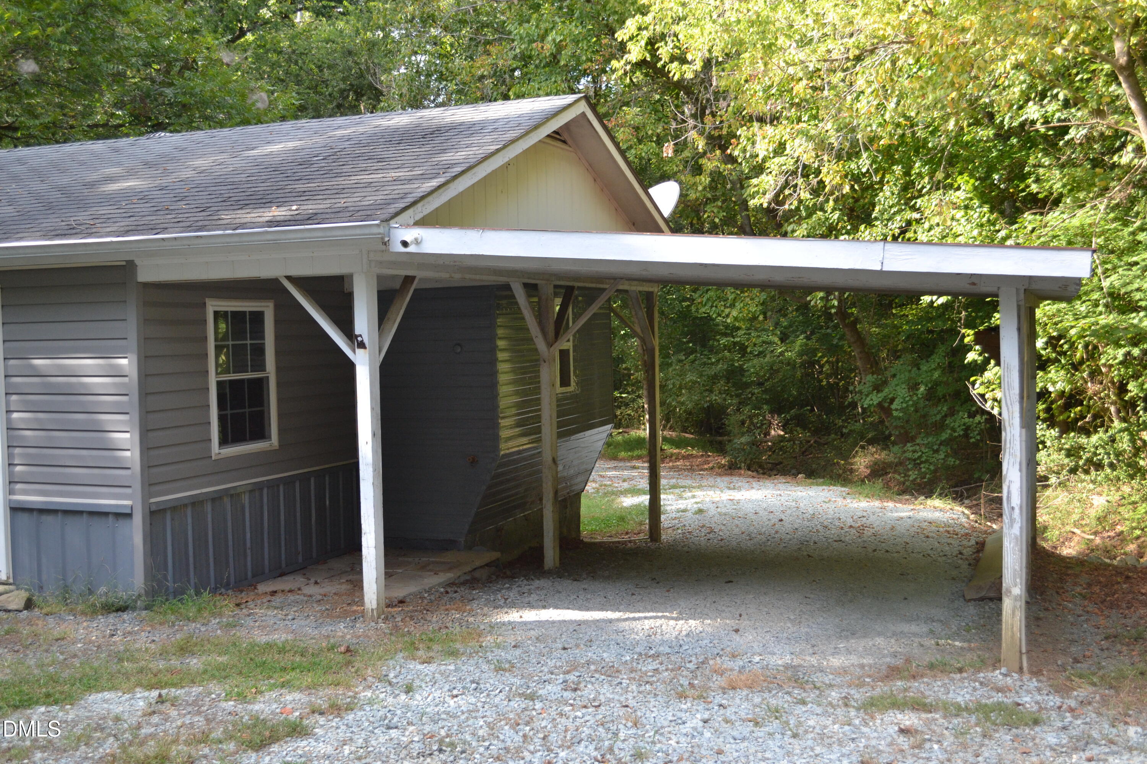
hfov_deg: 49.6
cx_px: 574
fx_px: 1242
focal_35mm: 39
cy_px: 382
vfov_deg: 34.2
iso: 560
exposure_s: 1/500
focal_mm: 26
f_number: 4.2
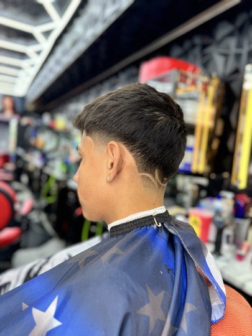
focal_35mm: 24
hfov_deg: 56.8
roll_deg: -4.7
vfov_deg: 71.6
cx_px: 126
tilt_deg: -5.2
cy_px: 168
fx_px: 233
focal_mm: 6.76
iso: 100
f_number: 1.78
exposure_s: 1/120
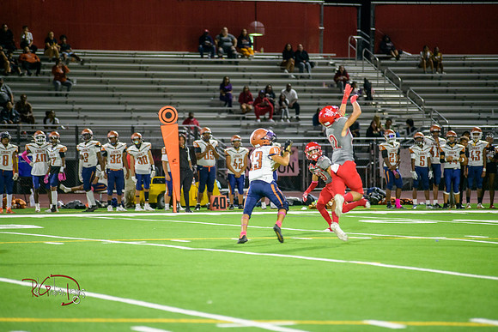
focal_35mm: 200
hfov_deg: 10.3
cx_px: 249
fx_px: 2767
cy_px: 166
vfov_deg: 6.9
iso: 1600
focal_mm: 200
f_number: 2.8
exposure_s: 1/250
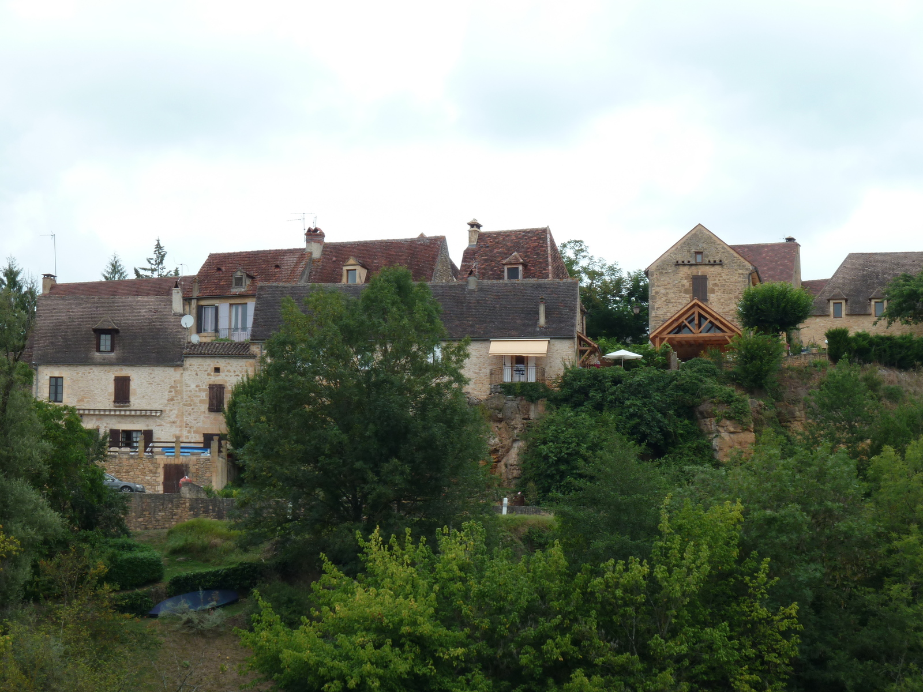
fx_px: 2773
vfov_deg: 14.2
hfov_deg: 18.9
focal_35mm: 104
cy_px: 346
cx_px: 462
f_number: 4.3
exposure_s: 1/200
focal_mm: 17
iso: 80
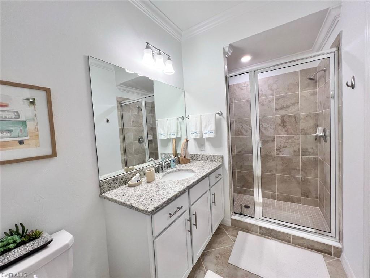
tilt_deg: -3.8
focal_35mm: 13
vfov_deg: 89.9
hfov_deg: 106.2
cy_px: 139
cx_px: 185
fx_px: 139
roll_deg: +3.7
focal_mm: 1.57
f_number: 1.8
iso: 100
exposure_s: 1/120
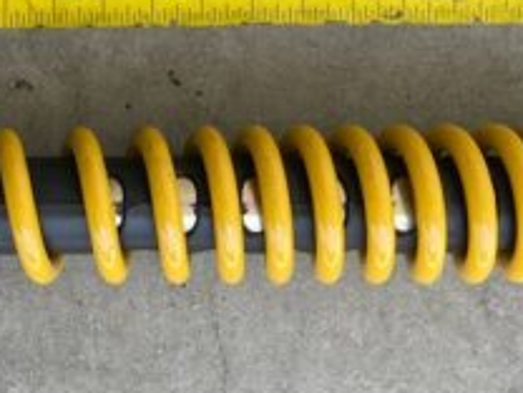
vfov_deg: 19.6
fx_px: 1133
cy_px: 151
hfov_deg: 25.5
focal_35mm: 75
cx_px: 96
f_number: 1.6
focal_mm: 5.1
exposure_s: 1/435
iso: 32
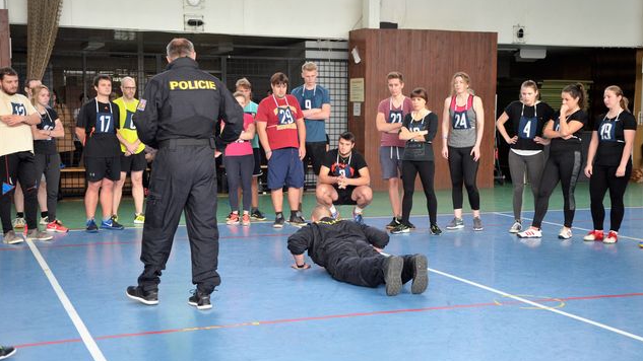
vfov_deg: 21.6
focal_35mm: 56
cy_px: 175
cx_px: 324
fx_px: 947
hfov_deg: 37.5
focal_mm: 35
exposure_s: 1/250
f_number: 4.5
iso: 1600
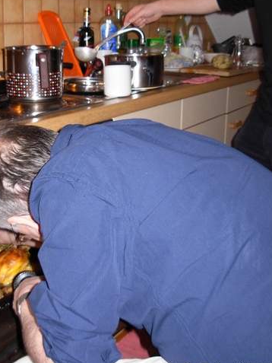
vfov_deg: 37.2
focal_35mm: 51
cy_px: 135
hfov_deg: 28.4
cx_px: 99
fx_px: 534
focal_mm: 6.3
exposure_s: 1/35.9
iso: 125
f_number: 2.9
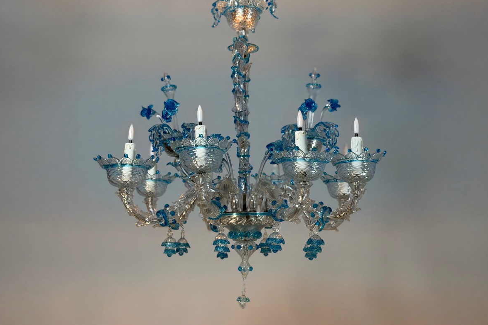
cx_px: 245
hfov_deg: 38.9
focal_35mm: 51
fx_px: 691
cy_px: 139
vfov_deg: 26.4
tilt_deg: +8.6
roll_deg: +0.1
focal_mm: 6.76
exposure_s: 1/100
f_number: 1.78
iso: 160
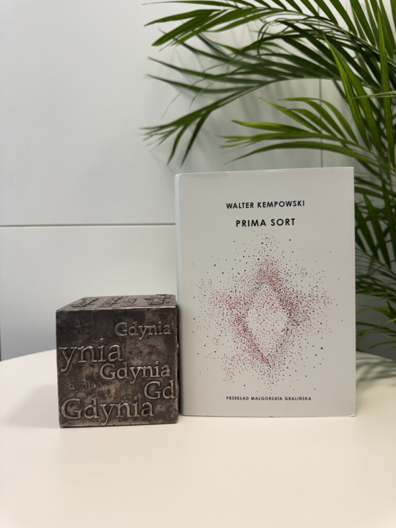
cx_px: 198
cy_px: 264
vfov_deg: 71.6
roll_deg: +1.4
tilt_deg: -1.5
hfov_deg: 56.8
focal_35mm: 24
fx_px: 366
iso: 200
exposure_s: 1/100
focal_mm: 6.76
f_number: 1.78
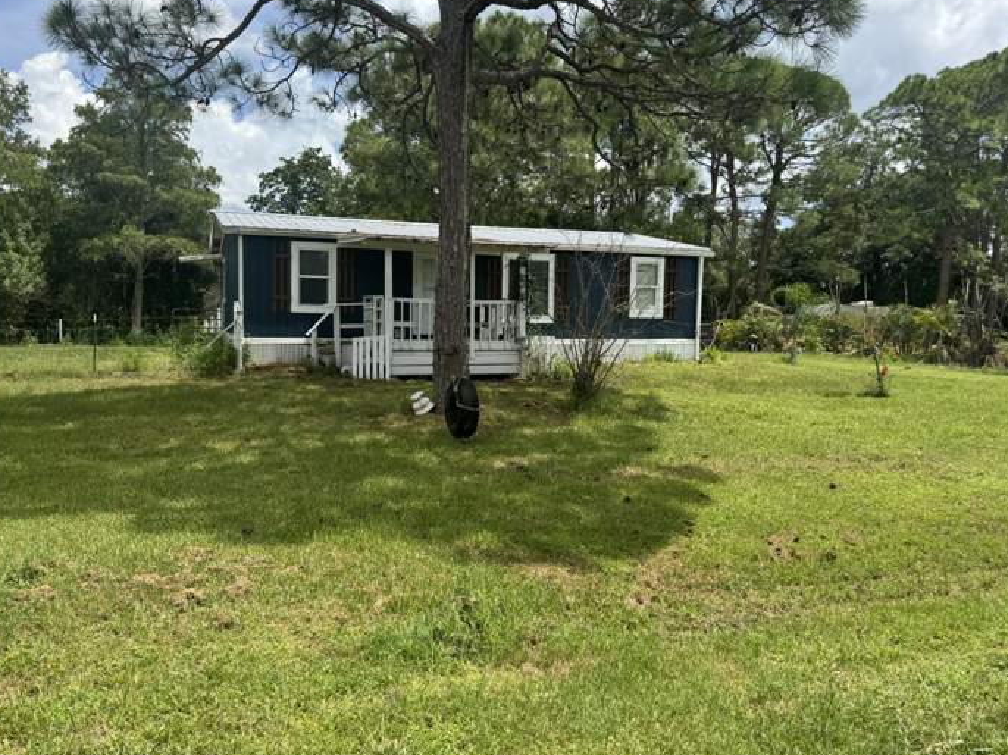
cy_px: 372
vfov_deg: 49.7
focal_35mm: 28
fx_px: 815
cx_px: 476
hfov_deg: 63.4
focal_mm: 6.76
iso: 80
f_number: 1.78
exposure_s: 1/3802
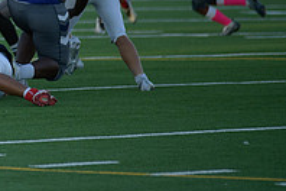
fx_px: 4655
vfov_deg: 2.3
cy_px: -30
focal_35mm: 586
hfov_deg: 3.5
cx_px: -117
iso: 1000
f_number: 2.8
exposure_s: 1/5000
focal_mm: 200
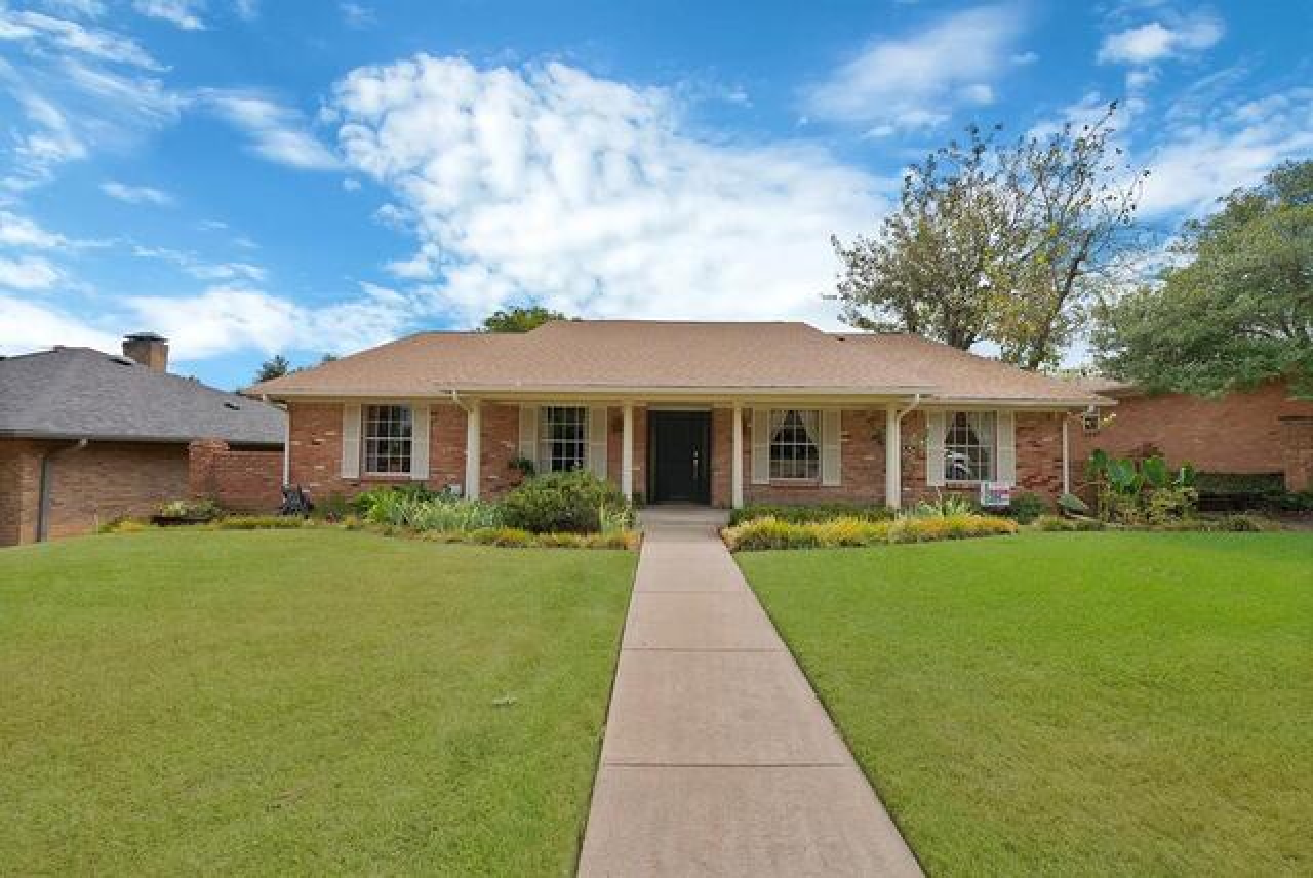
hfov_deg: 108.3
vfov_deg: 85.5
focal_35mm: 13
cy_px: 439
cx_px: 656
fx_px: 475
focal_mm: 13
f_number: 9
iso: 640
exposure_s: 1/320
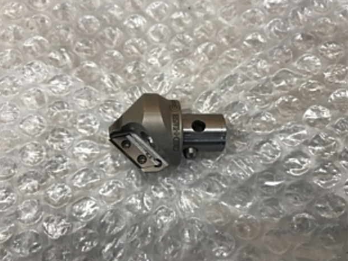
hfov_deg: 61.7
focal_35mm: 29
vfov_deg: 48.2
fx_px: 291
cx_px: 169
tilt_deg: -76.8
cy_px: 132
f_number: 1.8
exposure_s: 1/30
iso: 25
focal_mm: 3.99
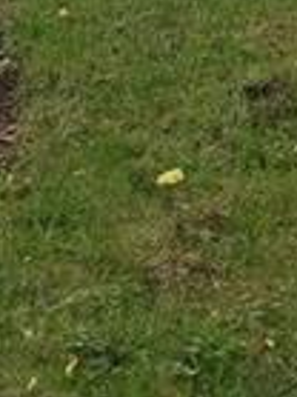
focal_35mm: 144
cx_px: -6
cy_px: -377
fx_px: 1650
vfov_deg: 12.3
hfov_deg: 10.2
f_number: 1.7
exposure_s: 1/136
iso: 50
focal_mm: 4.2
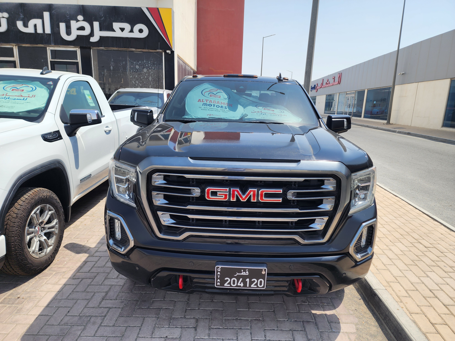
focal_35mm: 23
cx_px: 228
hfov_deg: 73.9
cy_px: 170
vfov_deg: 58.9
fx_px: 302
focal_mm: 6.4
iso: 12
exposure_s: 1/1076
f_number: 1.8
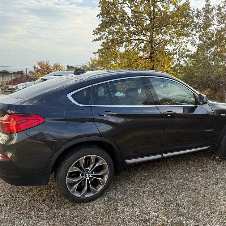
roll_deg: -1.5
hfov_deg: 55.3
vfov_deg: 55.6
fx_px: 214
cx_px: 134
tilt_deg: -10.2
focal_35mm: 29
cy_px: 116
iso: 100
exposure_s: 1/1585
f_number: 1.78
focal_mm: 6.76
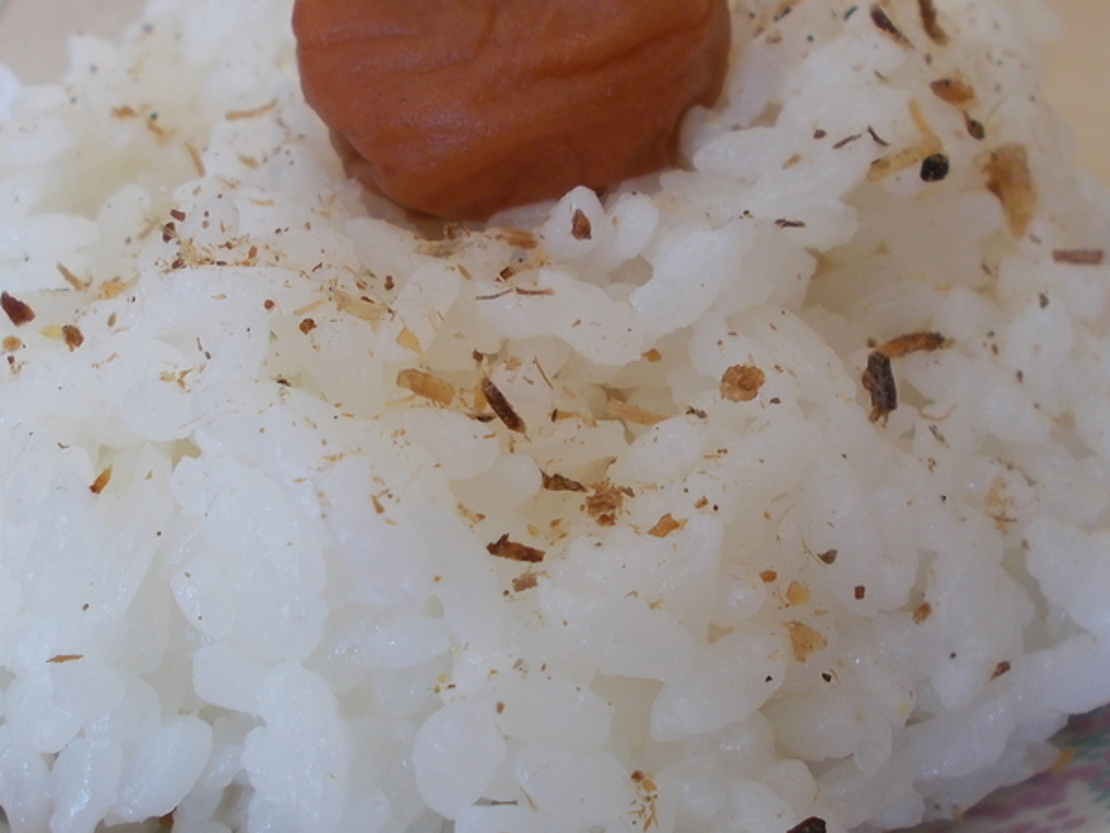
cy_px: 365
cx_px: 481
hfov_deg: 32.1
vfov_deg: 24.4
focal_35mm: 60
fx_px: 1924
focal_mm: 5.3
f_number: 3.4
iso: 80
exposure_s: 1/40
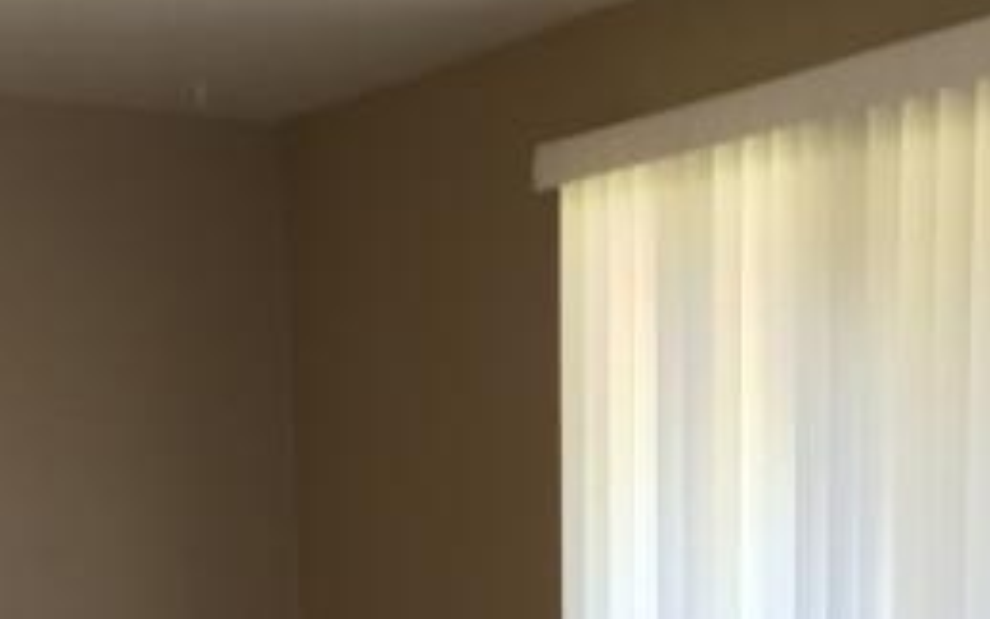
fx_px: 2051
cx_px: 543
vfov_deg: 16.4
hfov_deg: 27.1
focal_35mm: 76
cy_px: 760
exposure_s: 1/30
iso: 50
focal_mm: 4.15
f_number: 2.2
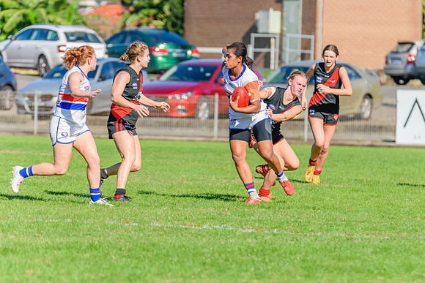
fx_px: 5089
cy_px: 137
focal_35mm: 431
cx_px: 241
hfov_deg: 4.8
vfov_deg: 3.2
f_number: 7.1
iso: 640
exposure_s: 1/1600
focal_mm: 350
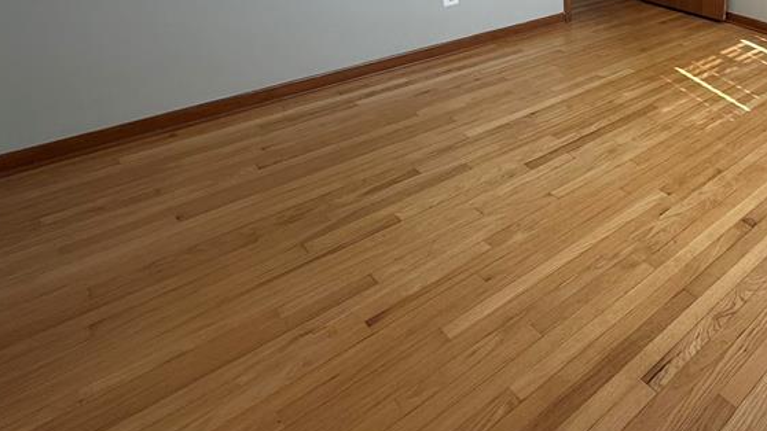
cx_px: 691
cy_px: 33
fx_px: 570
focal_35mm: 28
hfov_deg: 58.1
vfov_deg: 38.3
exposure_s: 1/120
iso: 80
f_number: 2.2
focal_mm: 2.22
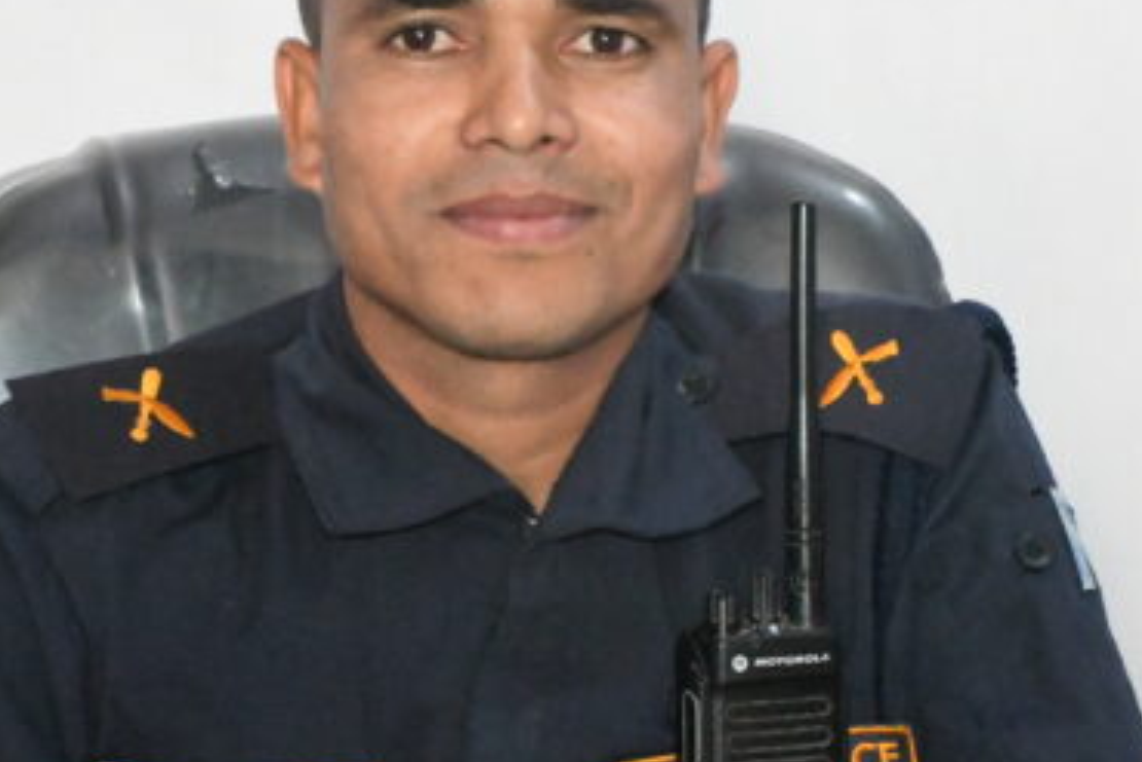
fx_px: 4411
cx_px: 583
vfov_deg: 9.9
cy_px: 478
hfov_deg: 14.8
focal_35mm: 139
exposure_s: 1/250
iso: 20000
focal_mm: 45
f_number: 5.6
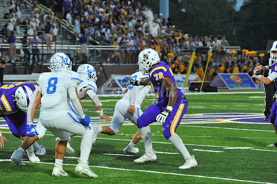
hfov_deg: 10.3
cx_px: 138
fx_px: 1538
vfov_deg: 6.9
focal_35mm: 200
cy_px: 92
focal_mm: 200
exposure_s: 1/320
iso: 3200
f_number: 7.1
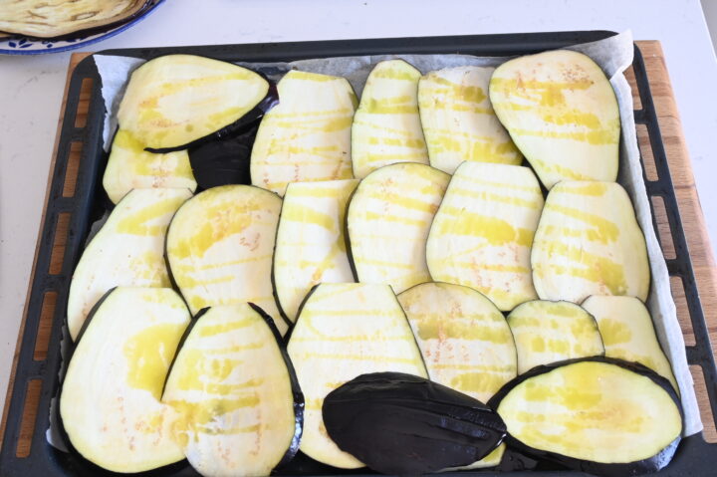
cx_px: 358
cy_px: 238
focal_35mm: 45
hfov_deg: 43.6
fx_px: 896
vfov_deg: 29.8
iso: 200
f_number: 9
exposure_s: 1/10
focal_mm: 30.5
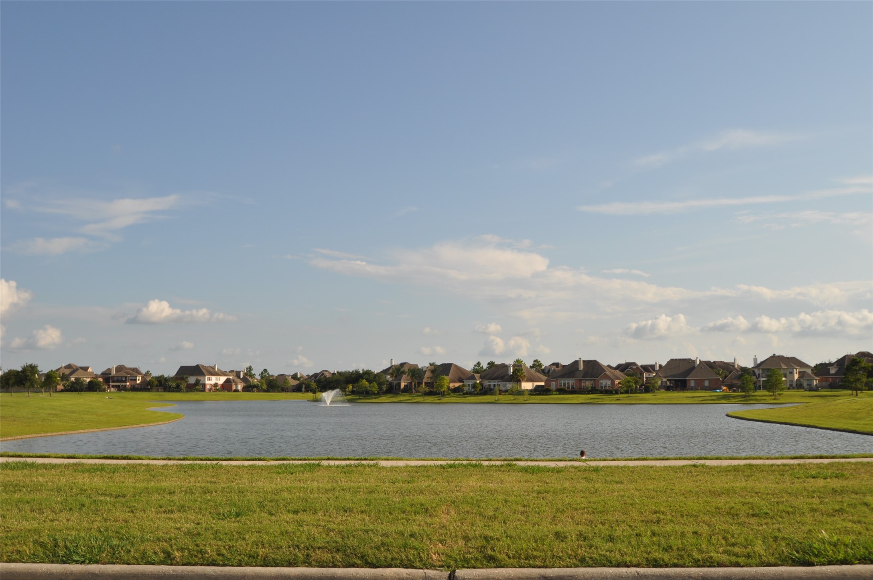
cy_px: 290
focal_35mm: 36
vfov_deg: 36.8
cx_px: 436
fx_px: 872
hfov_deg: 53.2
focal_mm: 24
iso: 200
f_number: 9
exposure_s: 1/320
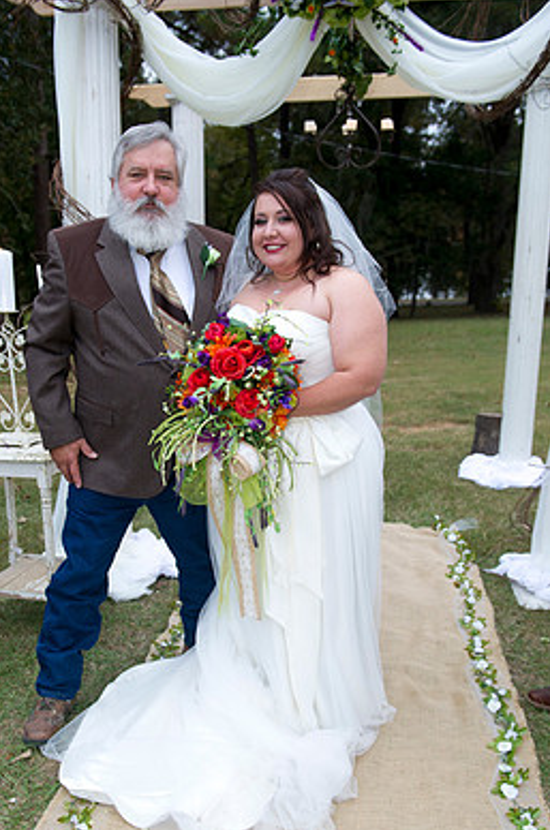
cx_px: 234
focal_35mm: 36
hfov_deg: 36.6
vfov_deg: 53.1
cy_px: 471
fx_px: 829
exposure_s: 1/125
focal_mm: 31
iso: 800
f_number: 4
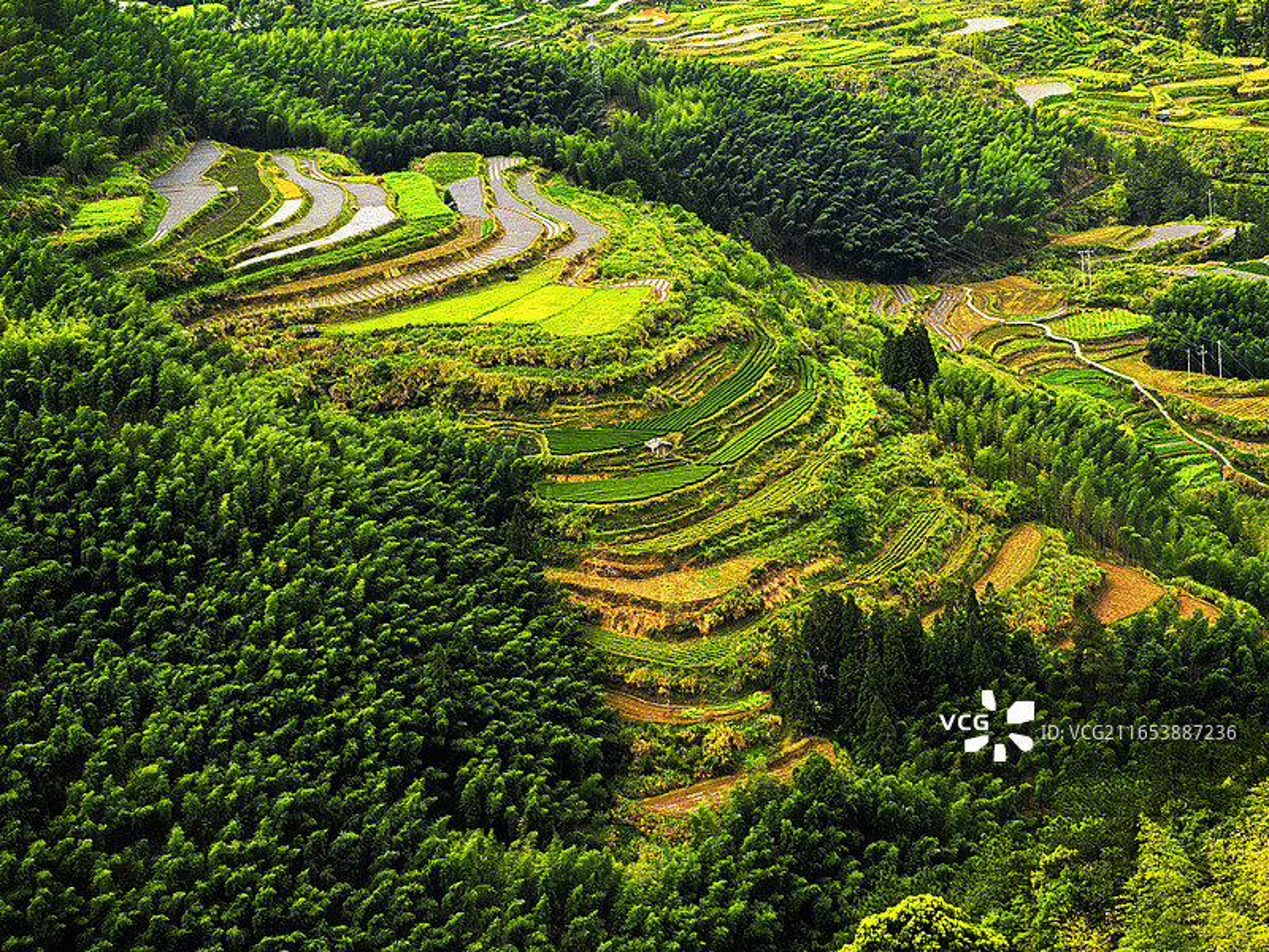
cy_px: 476
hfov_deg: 29.0
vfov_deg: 21.9
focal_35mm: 67
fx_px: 2456
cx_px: 634
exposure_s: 1/4329
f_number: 1.6
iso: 200
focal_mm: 8.5
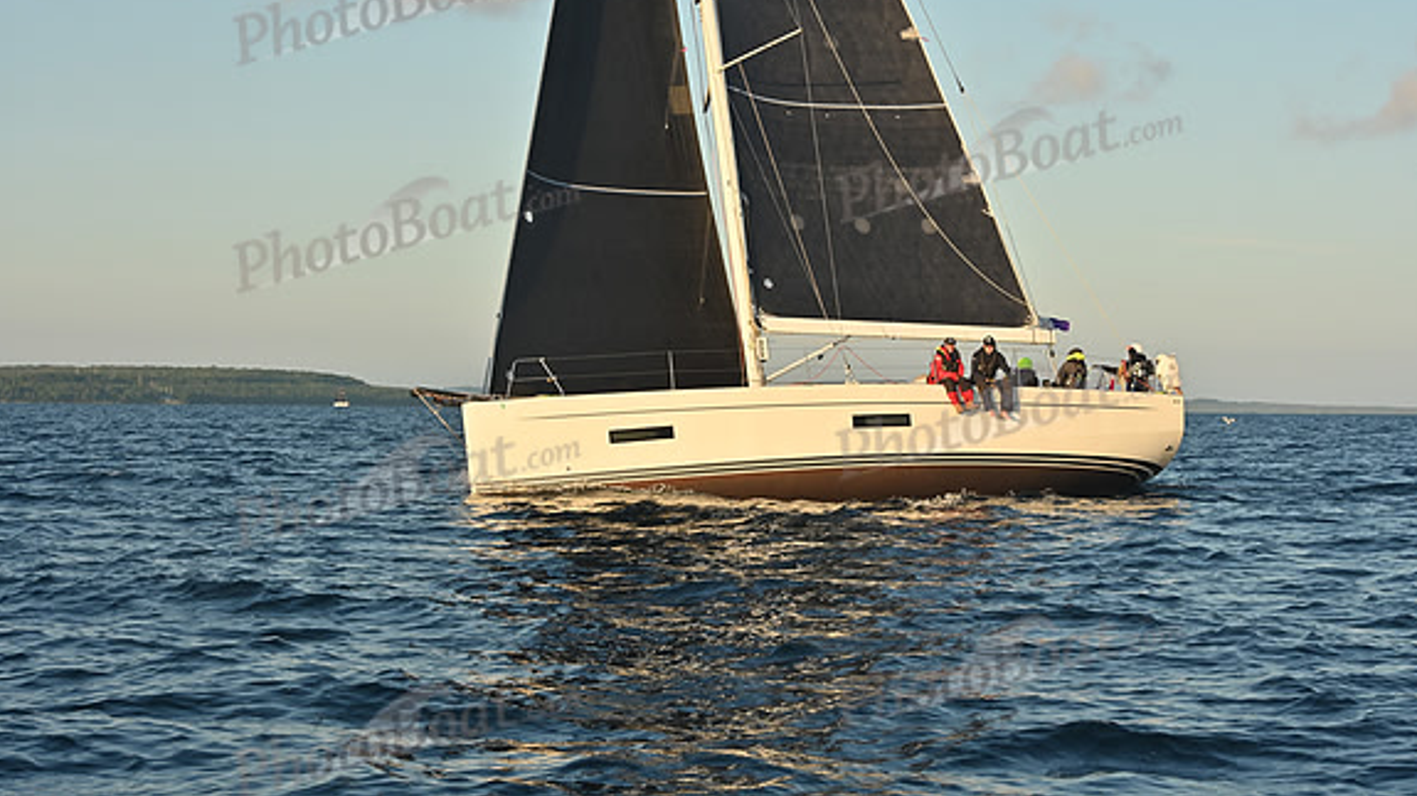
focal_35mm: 74
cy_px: 322
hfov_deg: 28.6
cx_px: 710
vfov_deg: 16.3
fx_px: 2780
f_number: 11
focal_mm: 70
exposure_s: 1/800
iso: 800
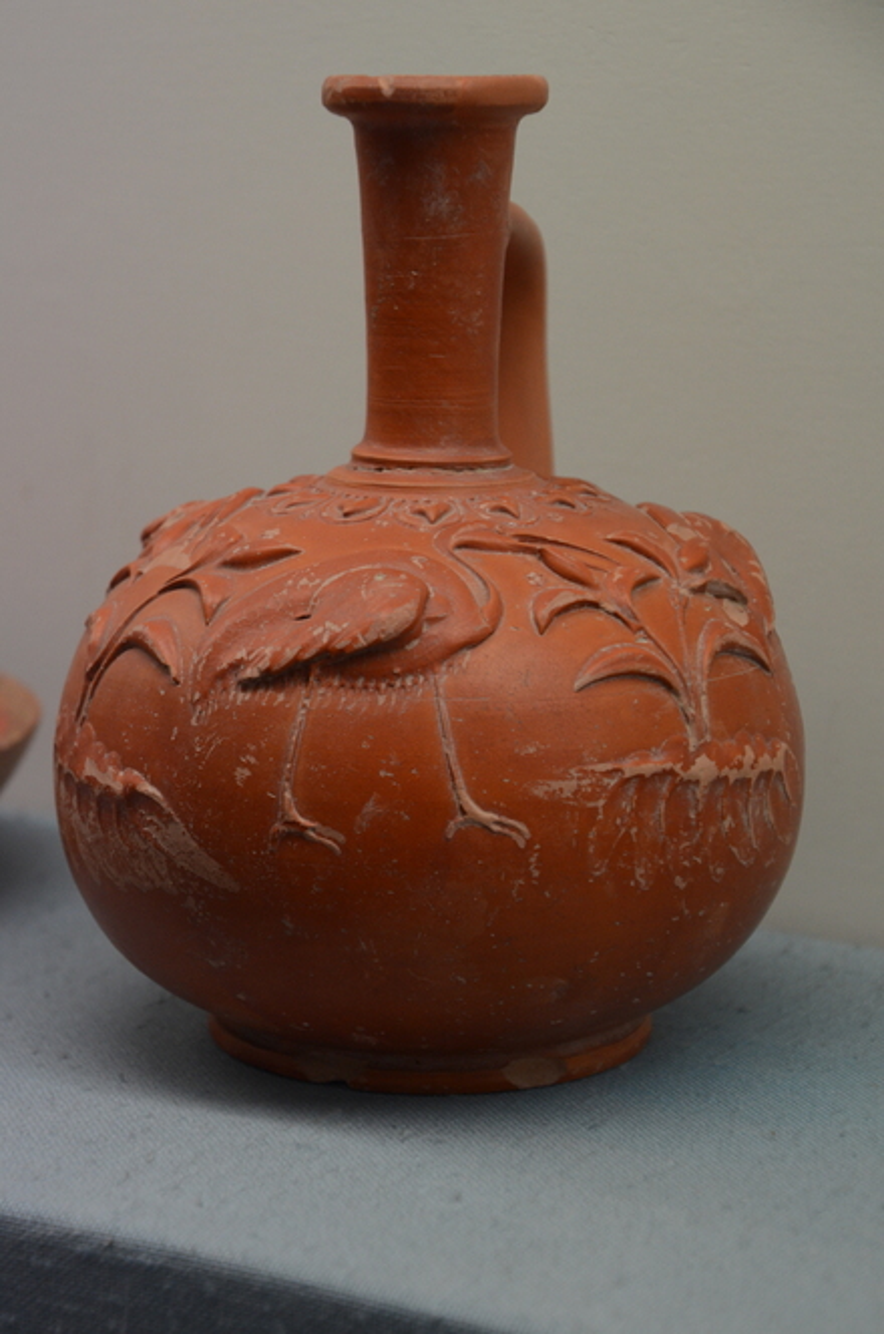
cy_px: 667
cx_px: 442
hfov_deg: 14.6
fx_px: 3440
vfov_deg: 21.9
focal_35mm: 93
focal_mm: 62
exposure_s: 1/160
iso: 1000
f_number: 5
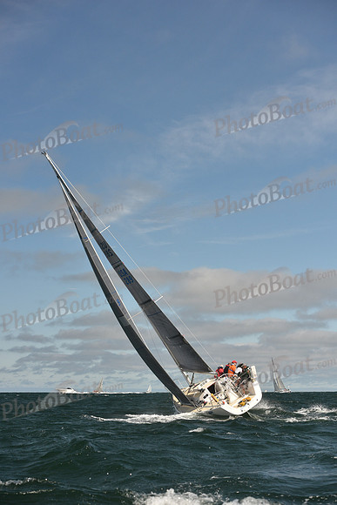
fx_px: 982
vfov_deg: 28.8
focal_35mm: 70
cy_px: 252
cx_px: 168
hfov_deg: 19.5
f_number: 5.6
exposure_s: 1/1000
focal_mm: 70
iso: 320
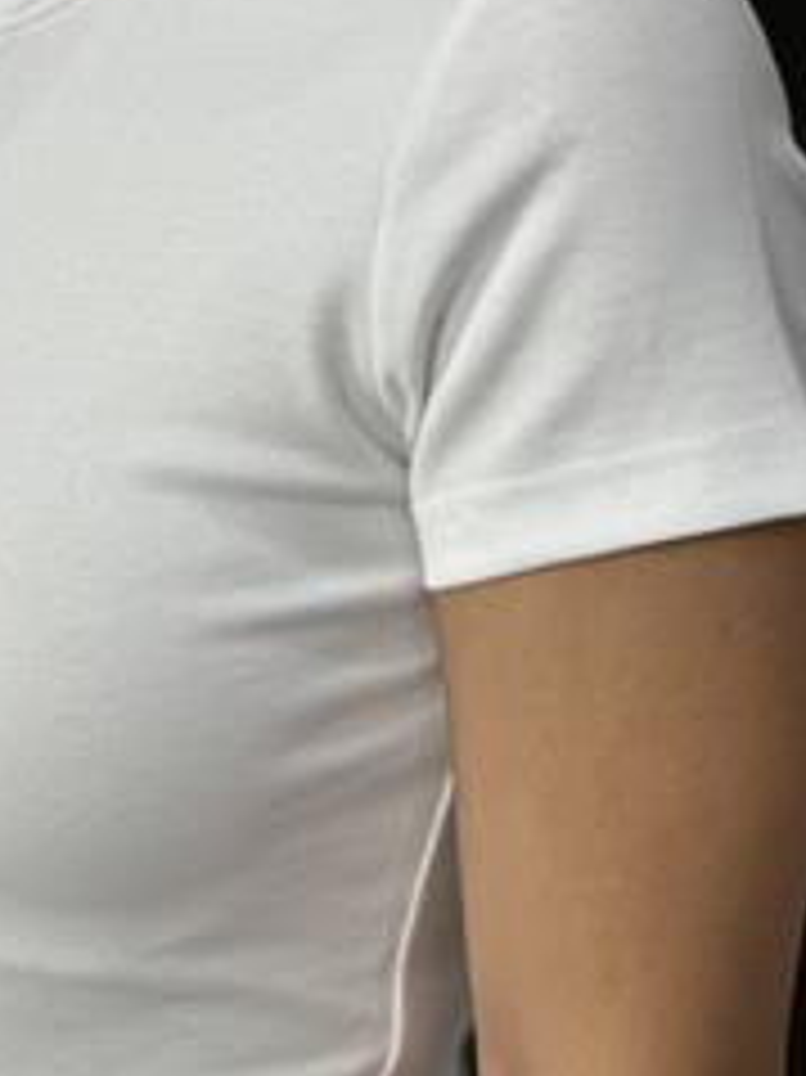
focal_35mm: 133
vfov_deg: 14.8
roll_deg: +1.8
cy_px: 714
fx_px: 4133
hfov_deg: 11.1
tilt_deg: -10.8
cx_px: 140
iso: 100
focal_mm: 9
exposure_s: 1/100
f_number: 2.8
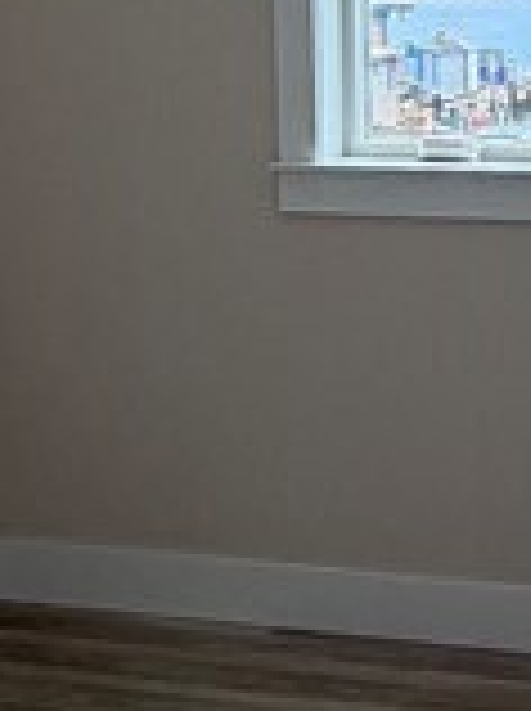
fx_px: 1866
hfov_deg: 15.9
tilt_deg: -11.5
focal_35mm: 91
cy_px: 302
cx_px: 504
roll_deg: +0.6
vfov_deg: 21.6
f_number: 2.2
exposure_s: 1/124
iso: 50
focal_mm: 2.22
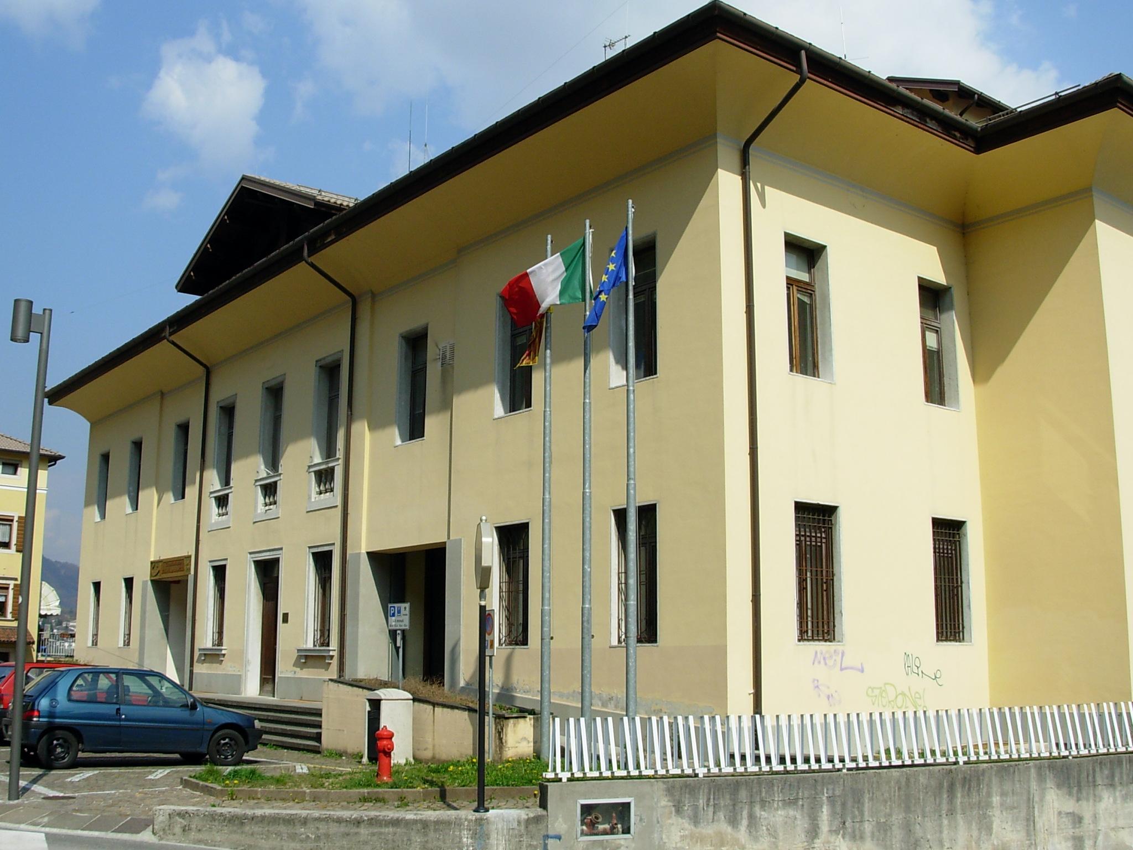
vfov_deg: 37.7
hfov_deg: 49.0
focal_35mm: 38
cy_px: 425
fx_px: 1244
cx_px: 566
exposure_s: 1/664
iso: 50
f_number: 4.9
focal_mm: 6.3
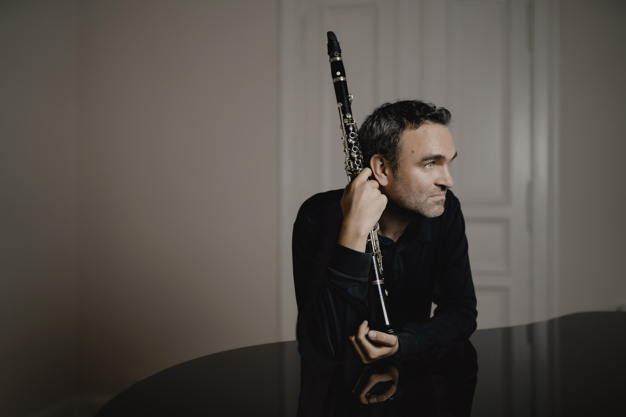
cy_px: 208
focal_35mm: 40
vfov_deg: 33.4
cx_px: 313
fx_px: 696
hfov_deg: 48.5
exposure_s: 1/200
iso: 100
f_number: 1.4
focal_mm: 40
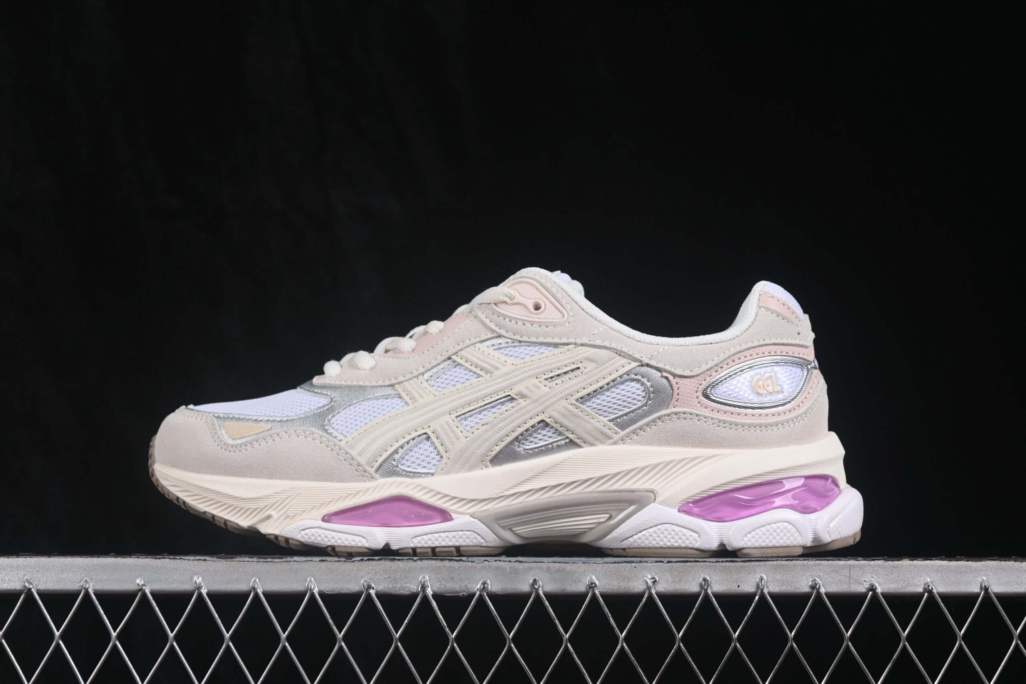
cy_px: 342
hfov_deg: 27.0
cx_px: 513
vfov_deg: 18.2
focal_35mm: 75
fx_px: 2137
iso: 160
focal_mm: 50
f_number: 8
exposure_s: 1/80
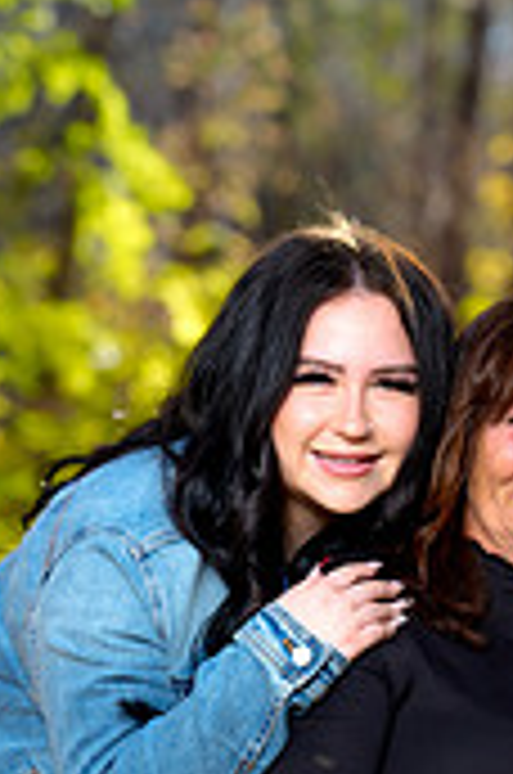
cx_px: 500
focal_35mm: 207
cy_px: 860
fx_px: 4442
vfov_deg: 9.8
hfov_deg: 6.6
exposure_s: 1/160
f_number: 3.2
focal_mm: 79
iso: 640
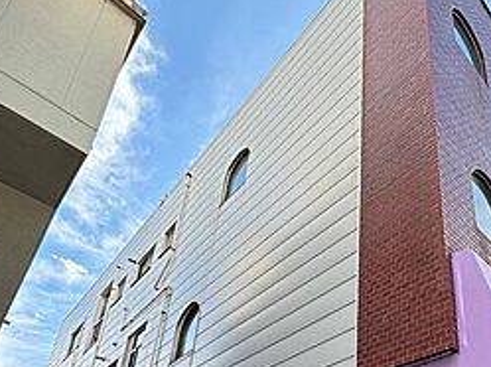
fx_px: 453
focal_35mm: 32
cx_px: 341
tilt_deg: +23.3
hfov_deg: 55.3
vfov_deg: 38.3
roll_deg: -2.8
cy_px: 381
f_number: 2.2
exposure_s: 1/348
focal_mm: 2.22
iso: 40
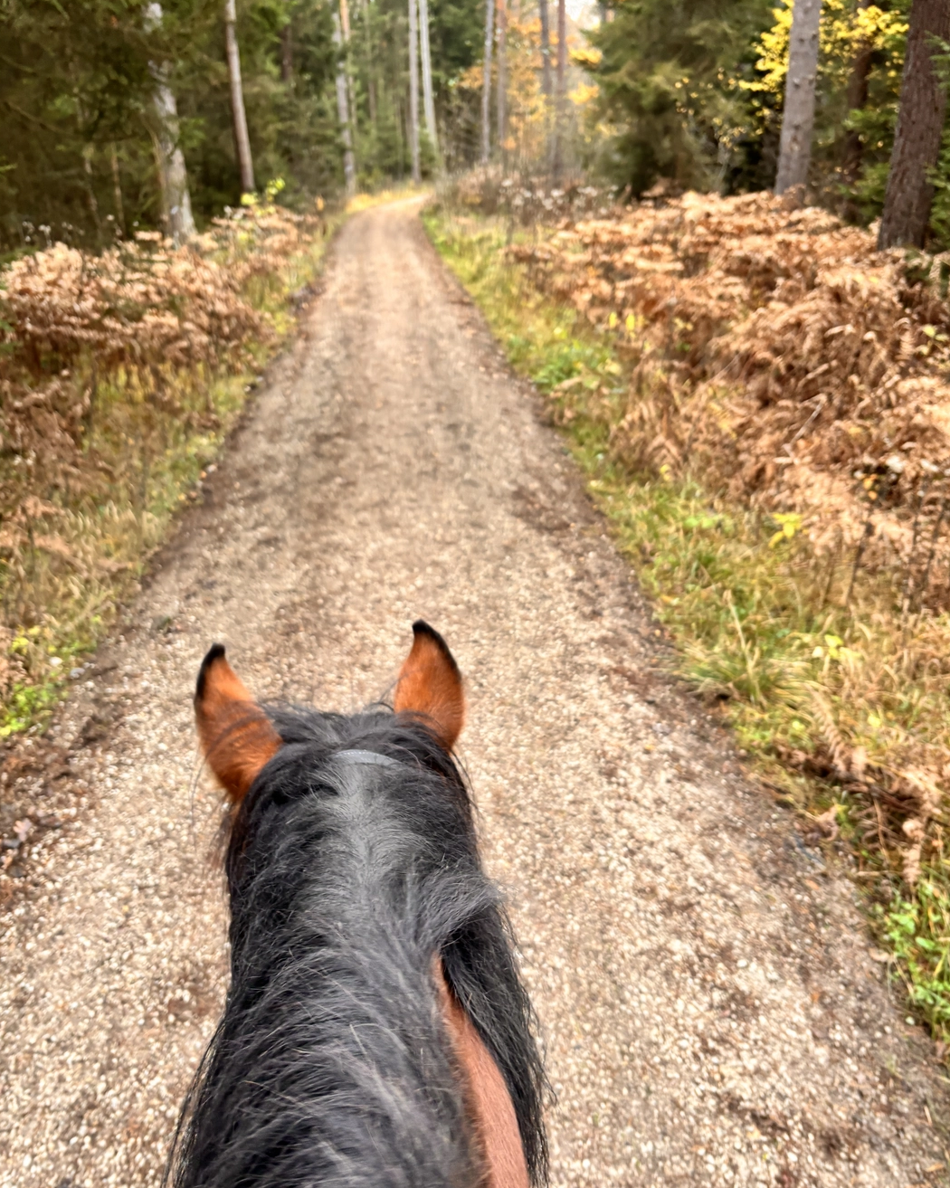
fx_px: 1019
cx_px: 452
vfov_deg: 60.4
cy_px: 618
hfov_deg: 49.9
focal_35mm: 29
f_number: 1.6
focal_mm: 5.96
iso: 125
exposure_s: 1/121
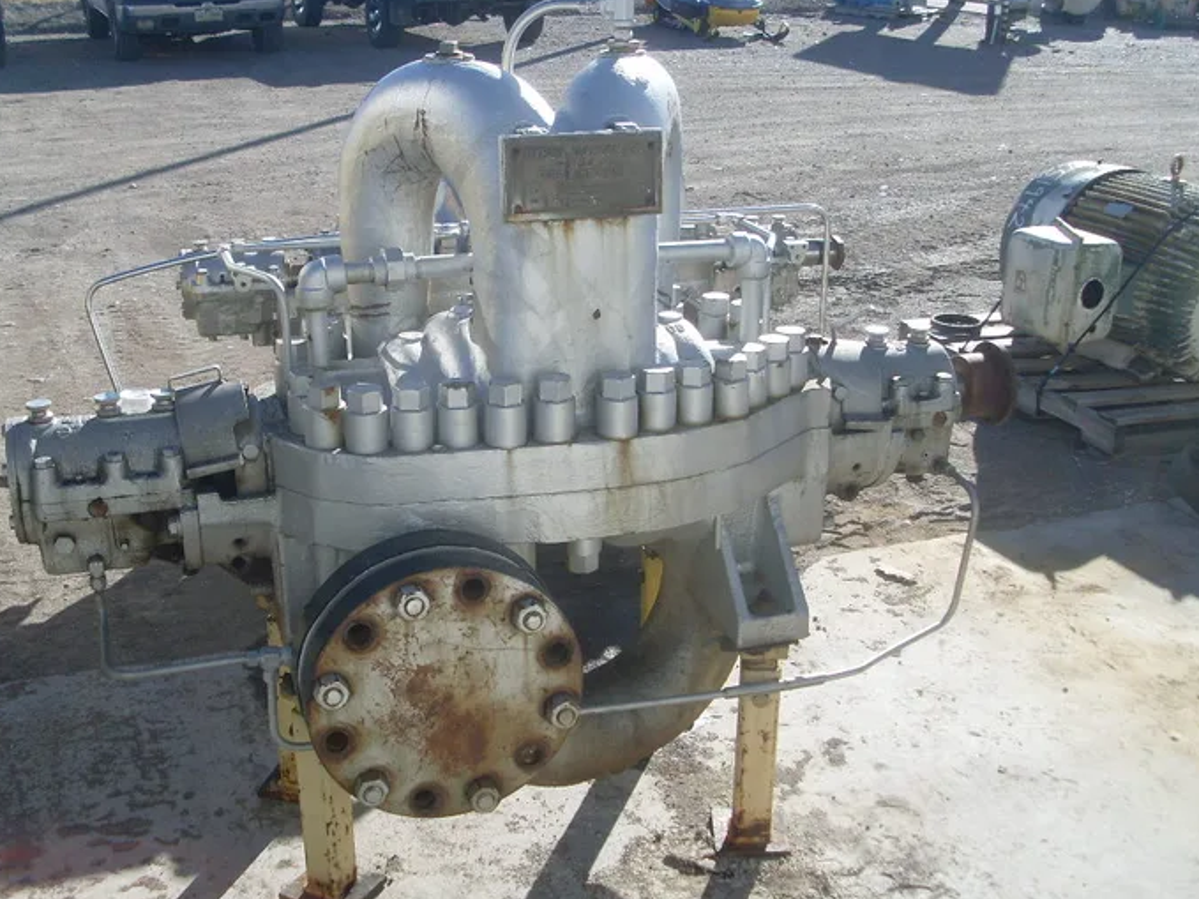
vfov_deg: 34.3
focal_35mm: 42
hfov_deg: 44.8
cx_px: 600
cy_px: 442
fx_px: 1455
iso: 80
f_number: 7.7
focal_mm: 6.3
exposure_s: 1/180
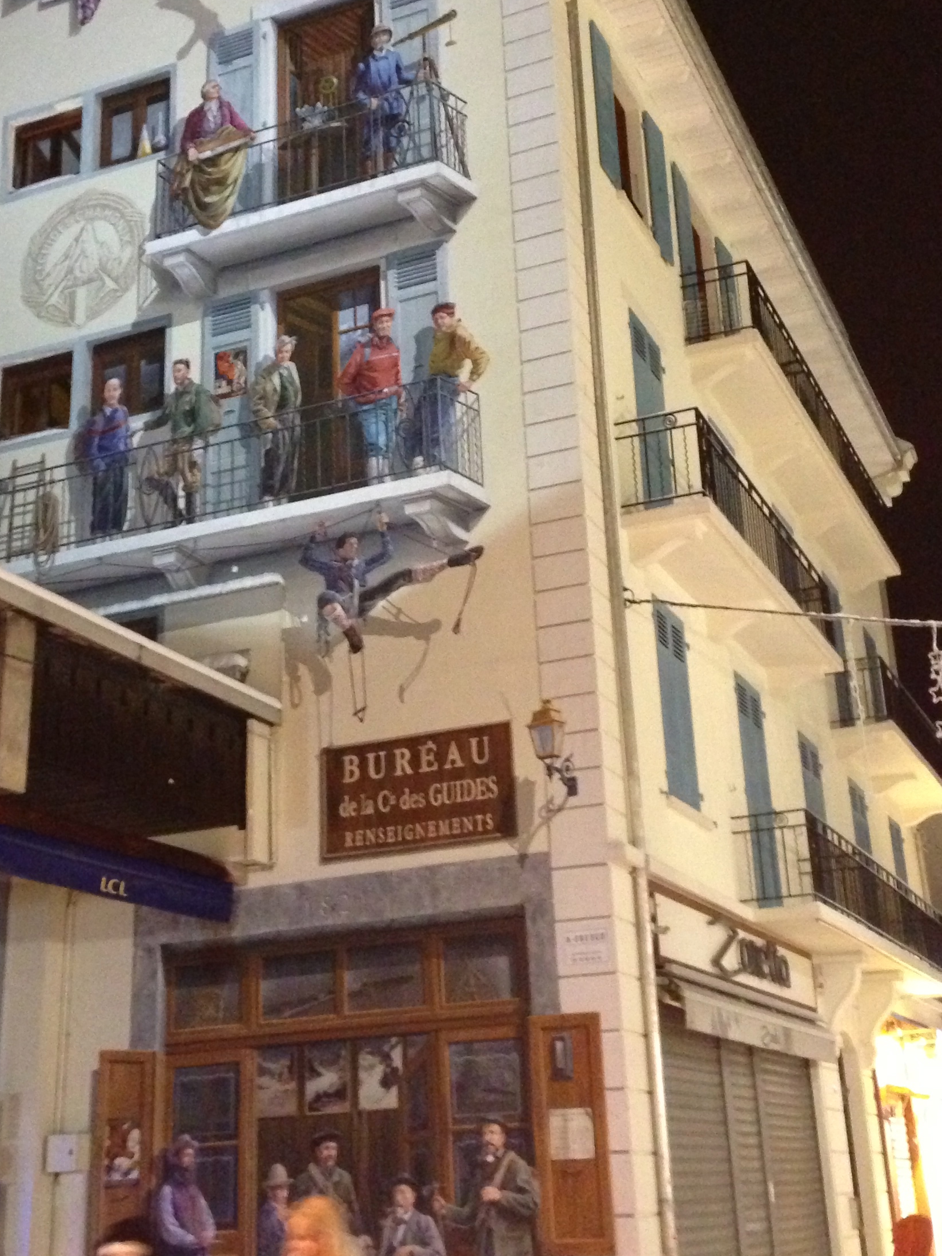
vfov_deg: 38.8
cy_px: 515
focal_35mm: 49
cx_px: 462
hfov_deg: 29.7
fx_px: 1778
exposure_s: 1/15
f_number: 2.4
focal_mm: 4.13
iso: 640
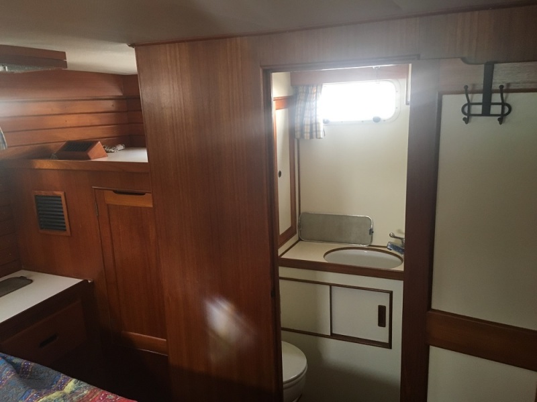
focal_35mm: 29
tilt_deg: -12.5
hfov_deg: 61.7
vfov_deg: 48.2
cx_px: 268
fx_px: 450
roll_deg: +3.0
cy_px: 201
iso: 160
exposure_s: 1/30
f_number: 2.2
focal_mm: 4.15
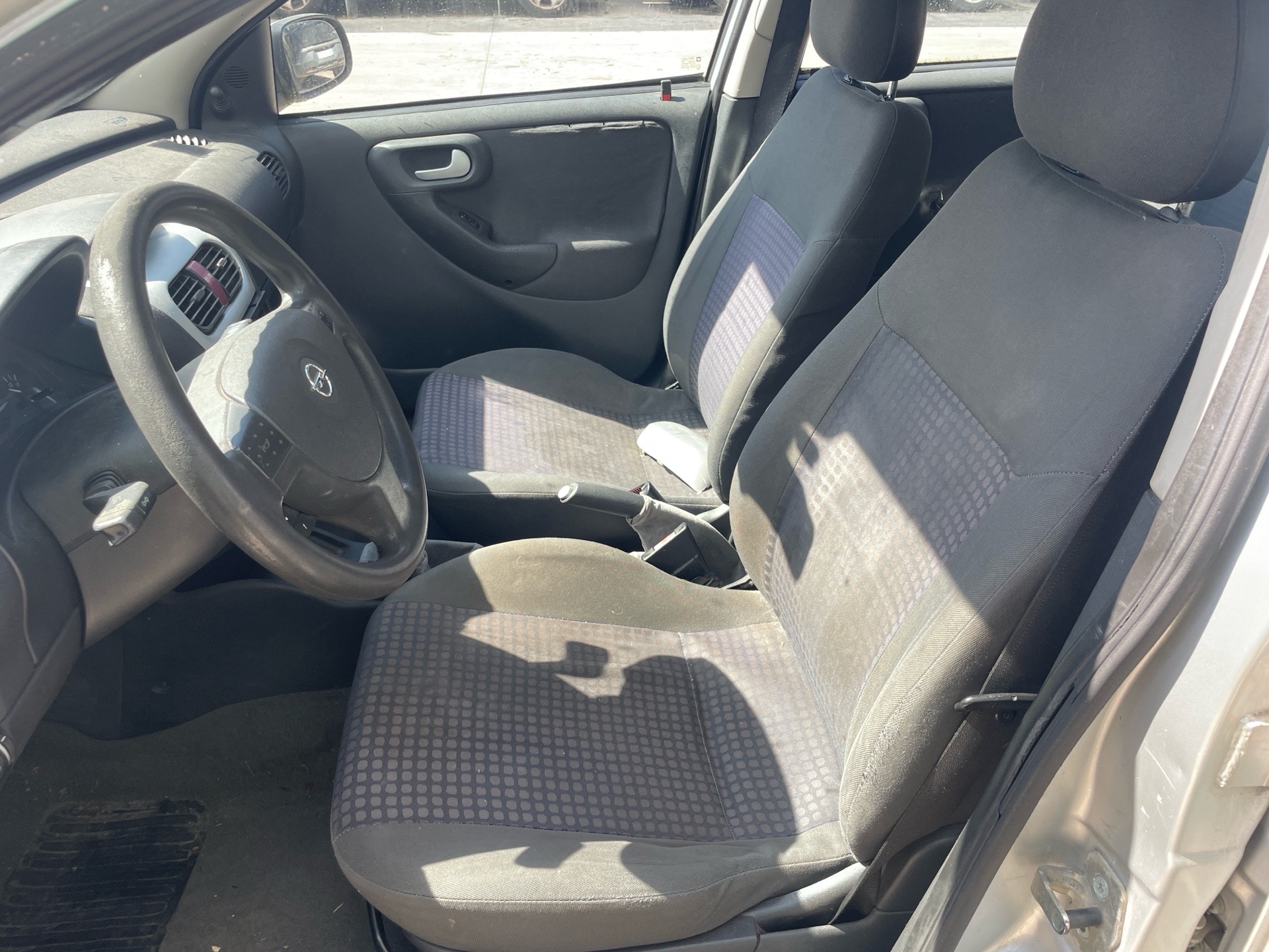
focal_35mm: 26
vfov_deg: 53.1
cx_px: 634
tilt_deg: -30.8
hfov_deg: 67.3
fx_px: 953
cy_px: 476
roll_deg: -0.5
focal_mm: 4.2
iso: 32
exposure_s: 1/254
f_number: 1.6
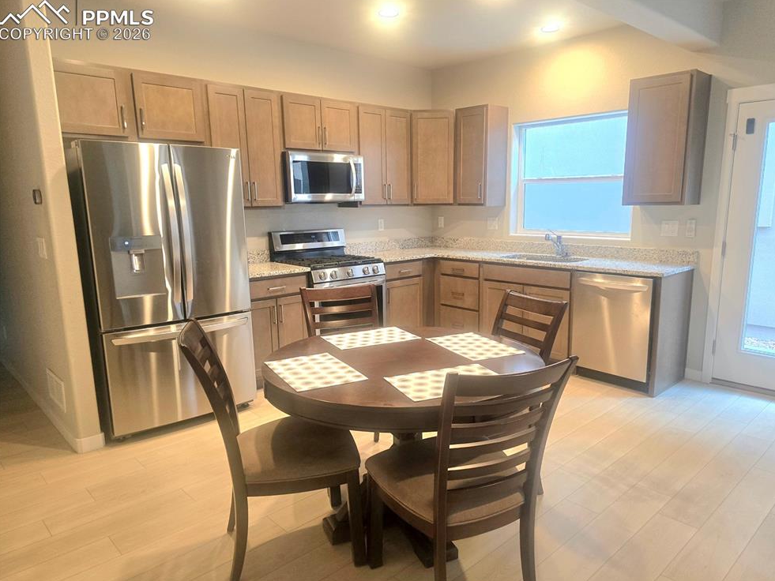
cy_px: 299
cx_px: 400
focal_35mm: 24
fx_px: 537
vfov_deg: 56.8
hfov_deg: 71.6
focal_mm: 6.3
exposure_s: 1/120
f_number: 1.7
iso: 250
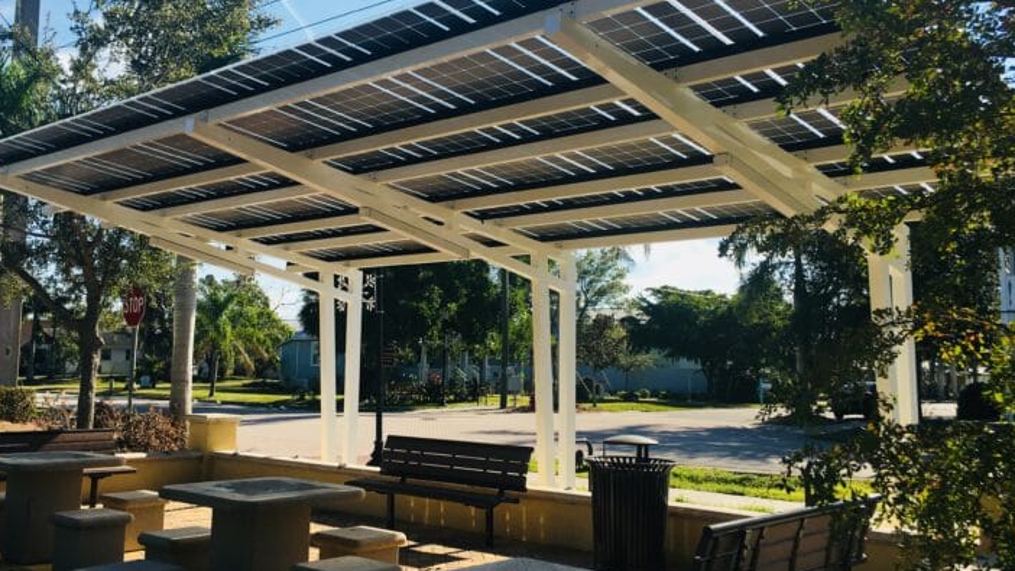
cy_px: 246
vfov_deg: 32.8
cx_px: 471
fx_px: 969
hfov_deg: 55.2
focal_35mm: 36
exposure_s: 1/1326
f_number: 2.2
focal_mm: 4.15
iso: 25
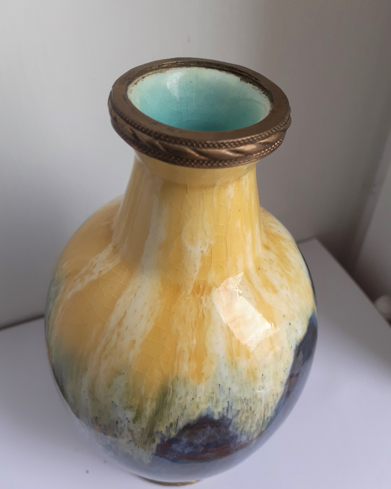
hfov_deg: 50.0
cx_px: 193
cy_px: 264
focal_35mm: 29
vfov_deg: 60.4
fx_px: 419
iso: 64
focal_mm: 3.6
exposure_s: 1/100
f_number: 1.9
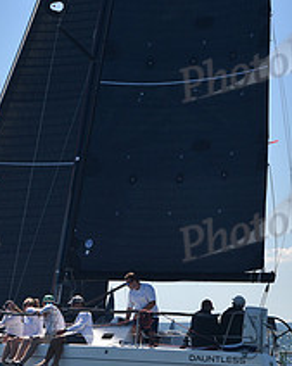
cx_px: 92
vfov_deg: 10.7
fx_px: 1949
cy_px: 331
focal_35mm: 180
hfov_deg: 8.6
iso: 200
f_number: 5
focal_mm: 70
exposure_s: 1/800
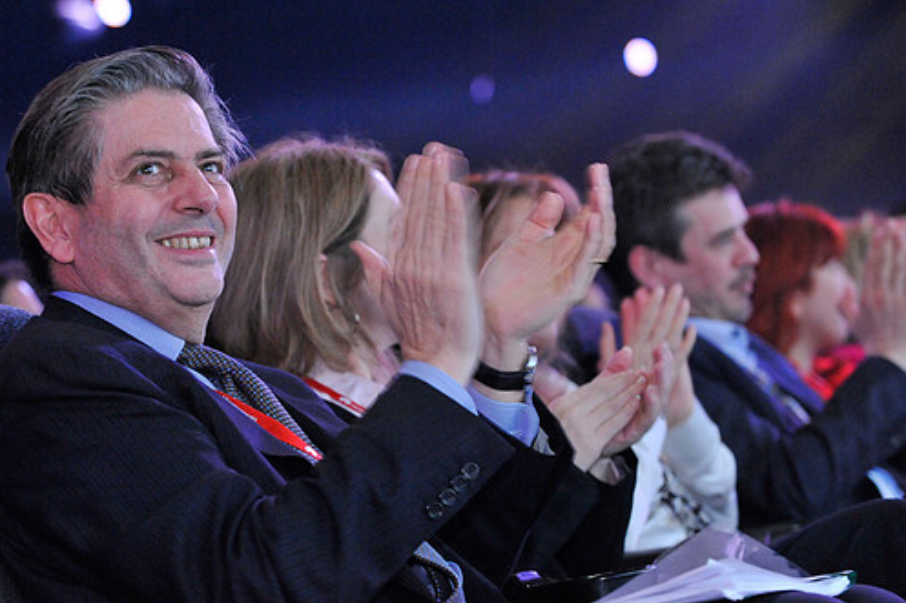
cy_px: 301
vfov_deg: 11.5
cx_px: 401
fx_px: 2994
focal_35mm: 119
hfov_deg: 17.2
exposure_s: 1/80
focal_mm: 102
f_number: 4.5
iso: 6400
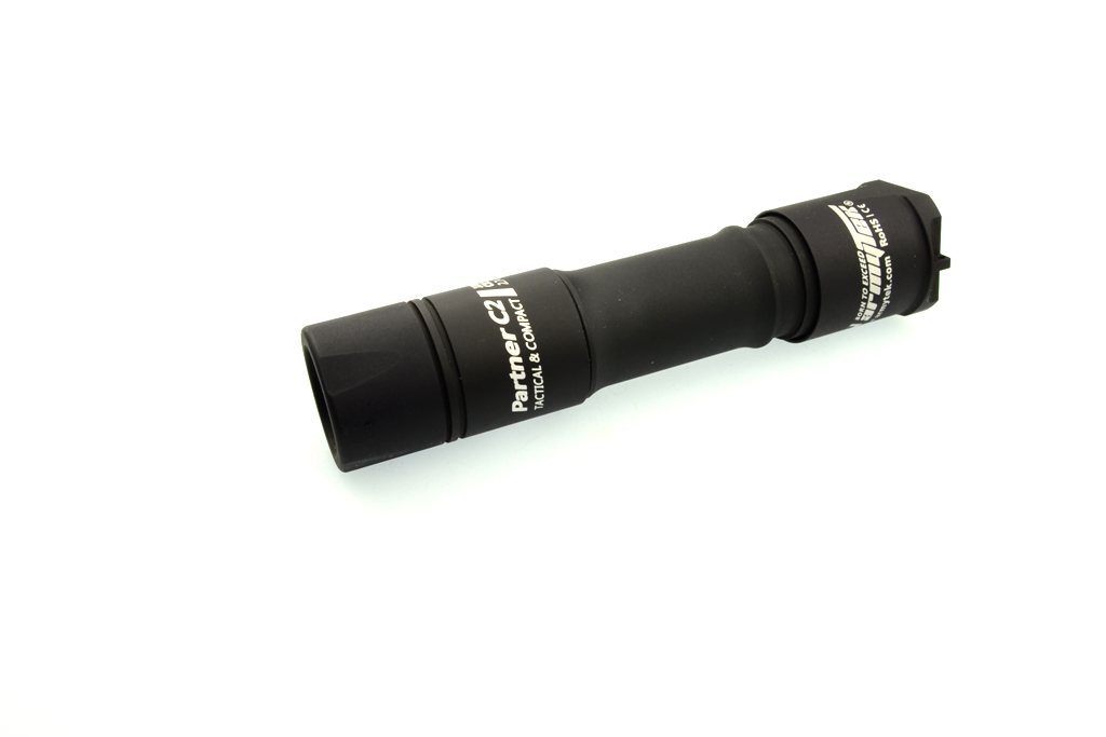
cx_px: 553
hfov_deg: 55.1
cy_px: 368
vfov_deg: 38.4
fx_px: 1060
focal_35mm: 34
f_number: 16
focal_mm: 23
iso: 100
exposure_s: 1/10
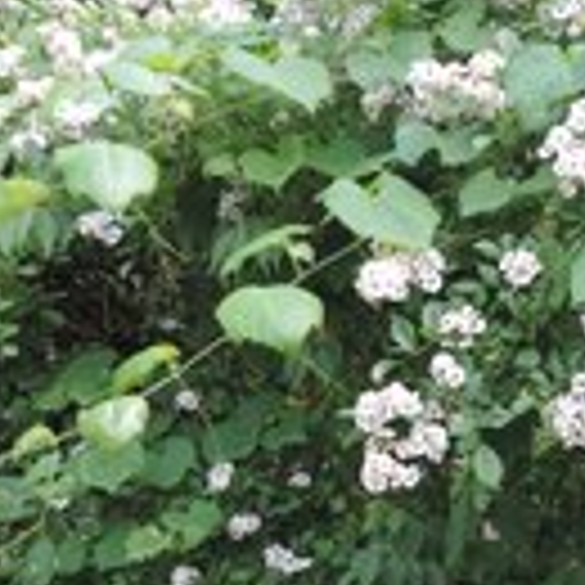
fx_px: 1472
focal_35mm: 77
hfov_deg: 22.0
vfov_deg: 22.4
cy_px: 387
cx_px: 524
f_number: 3.1
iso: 80
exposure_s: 1/80
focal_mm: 5.3
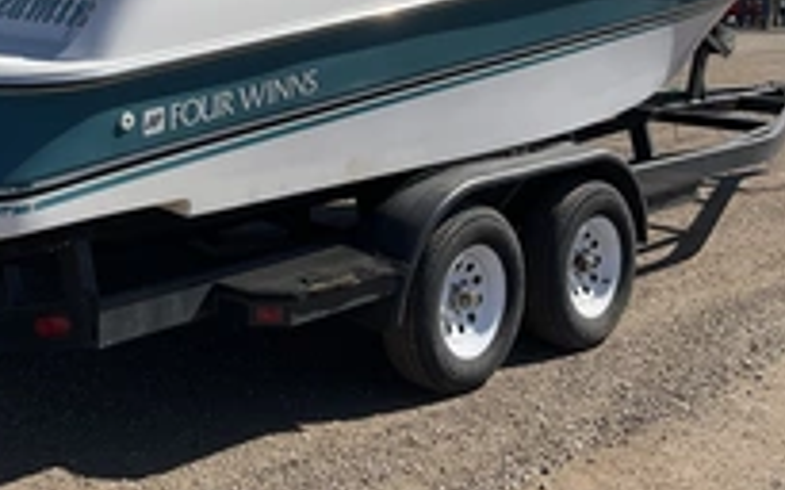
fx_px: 1283
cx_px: 249
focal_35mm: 60
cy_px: 54
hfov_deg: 33.6
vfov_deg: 21.2
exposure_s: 1/2427
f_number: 1.8
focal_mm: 3
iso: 25
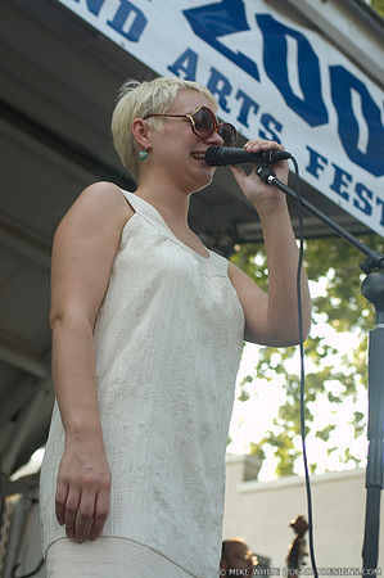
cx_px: 192
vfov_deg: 26.0
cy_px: 289
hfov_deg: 17.5
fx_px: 1251
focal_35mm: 78
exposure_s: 1/250
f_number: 4
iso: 200
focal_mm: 52
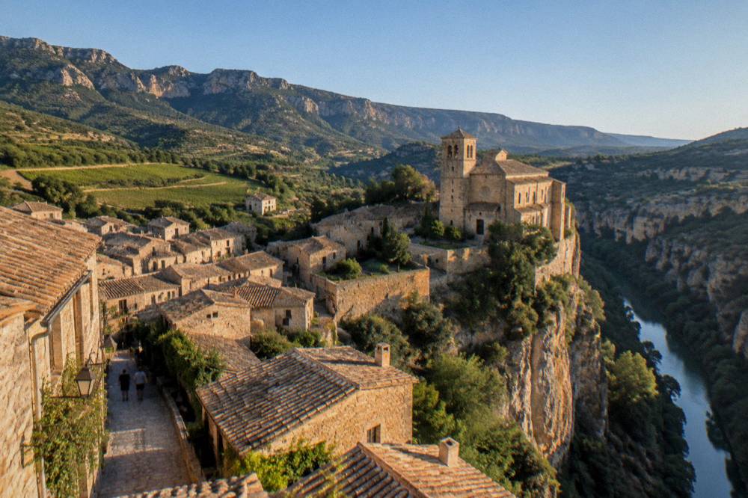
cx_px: 374
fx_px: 1018
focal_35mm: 49
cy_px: 249
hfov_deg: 40.4
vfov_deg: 27.5
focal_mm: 49
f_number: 5.6
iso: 400
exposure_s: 1/640
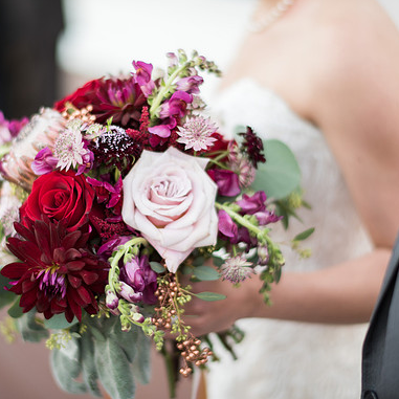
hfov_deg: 23.0
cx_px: 154
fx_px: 978
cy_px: 201
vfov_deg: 23.1
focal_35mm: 75
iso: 220
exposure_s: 1/200
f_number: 1.4
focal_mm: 58
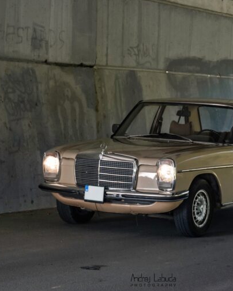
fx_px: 1069
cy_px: 146
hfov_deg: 12.4
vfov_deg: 15.5
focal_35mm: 124
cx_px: 161
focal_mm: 58
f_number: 5
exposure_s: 1/60
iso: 800
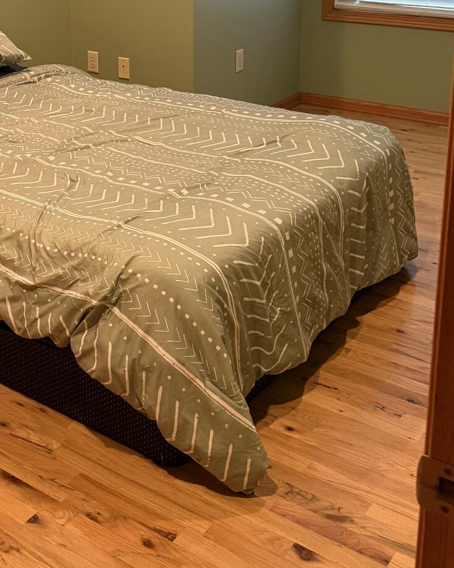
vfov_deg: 35.0
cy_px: 82
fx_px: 857
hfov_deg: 28.5
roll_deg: +1.8
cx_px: 44
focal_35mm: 51
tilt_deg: -15.2
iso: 250
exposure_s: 1/60
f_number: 1.78
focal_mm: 6.76
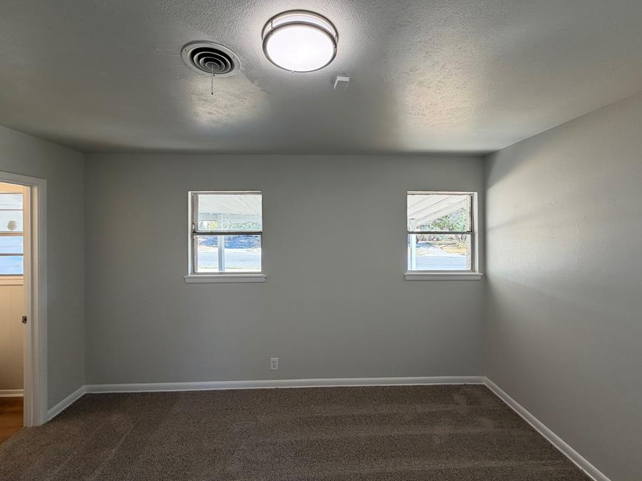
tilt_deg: -1.0
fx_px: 278
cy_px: 230
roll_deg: +0.5
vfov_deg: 81.7
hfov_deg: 98.2
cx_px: 320
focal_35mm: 15
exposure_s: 1/120
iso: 80
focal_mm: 2.22
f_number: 2.2
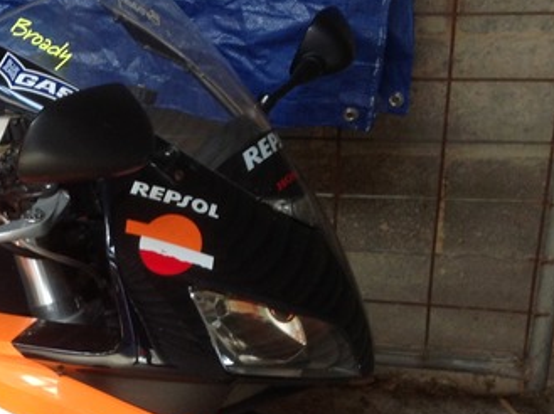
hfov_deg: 21.7
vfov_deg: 17.2
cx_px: -69
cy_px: 320
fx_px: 1359
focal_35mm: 85
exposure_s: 1/24
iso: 64
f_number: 2.4
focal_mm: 4.28
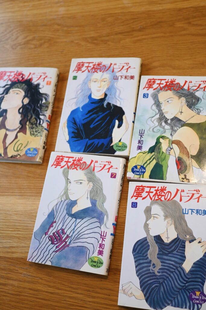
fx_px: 360
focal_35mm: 42
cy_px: 155
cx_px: 103
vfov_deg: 46.4
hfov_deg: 31.9
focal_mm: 28
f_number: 2.8
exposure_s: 1/125
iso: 800
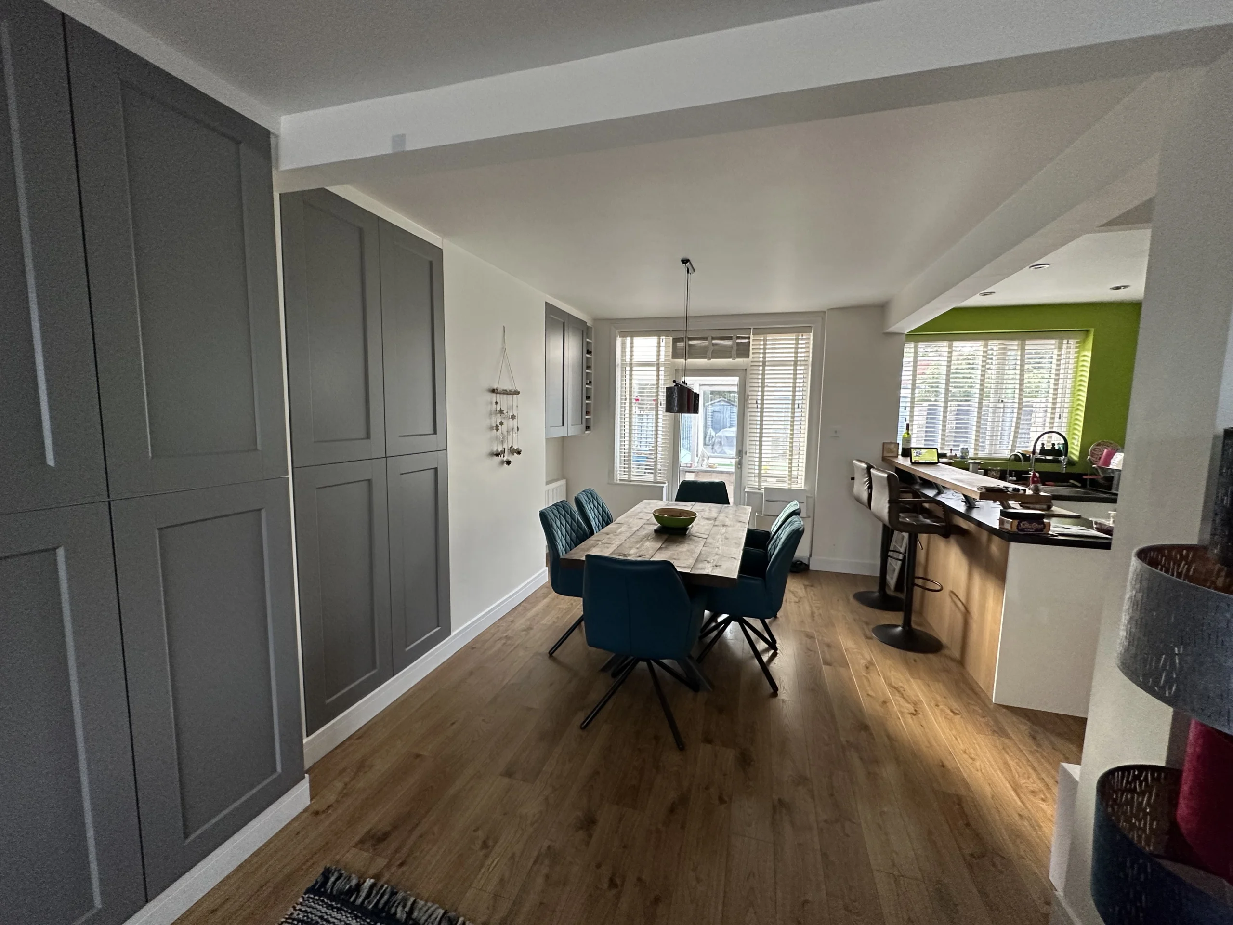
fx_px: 499
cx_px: 616
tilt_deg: -6.0
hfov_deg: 102.1
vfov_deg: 85.7
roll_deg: -0.5
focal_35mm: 14
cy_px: 462
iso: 320
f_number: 2.2
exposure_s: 1/83
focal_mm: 2.22
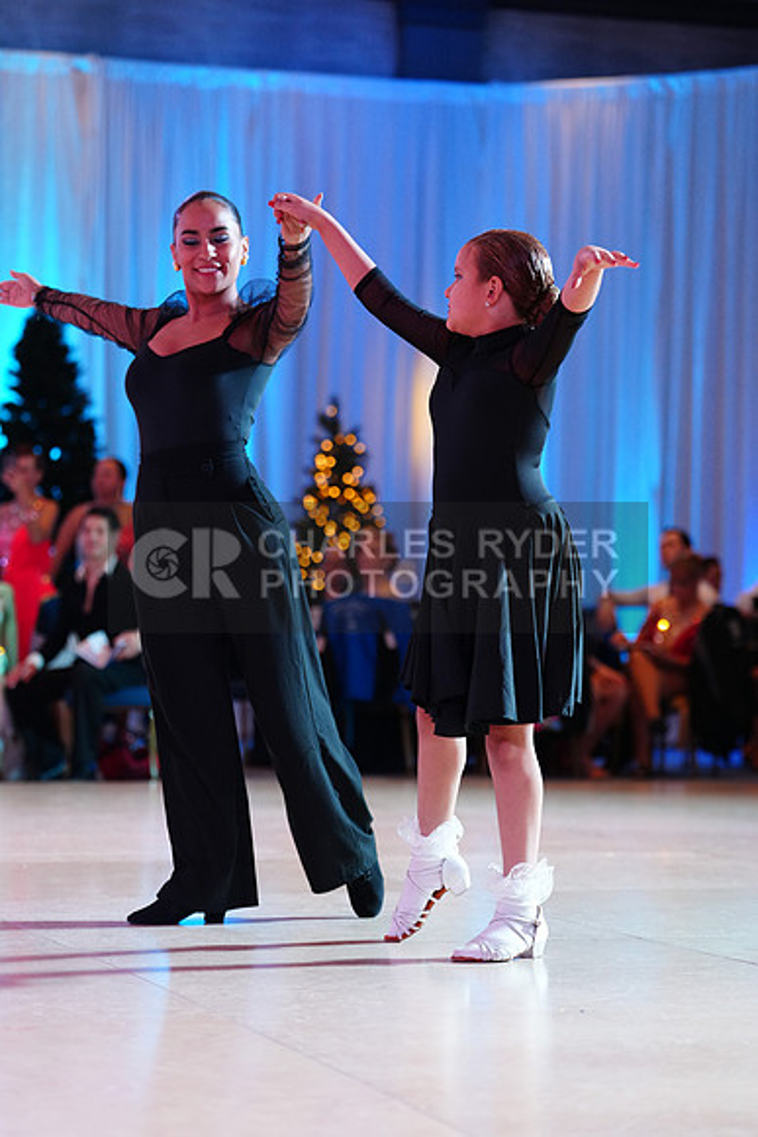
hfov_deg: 14.6
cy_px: 568
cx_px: 379
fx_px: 2967
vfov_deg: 21.7
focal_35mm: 94
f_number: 2.8
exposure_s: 1/250
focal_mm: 94
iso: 2000
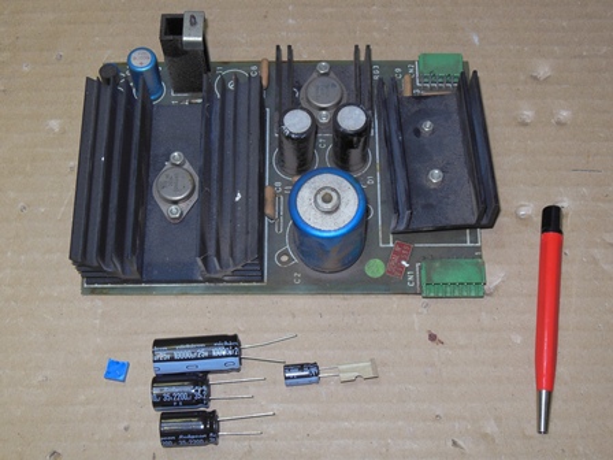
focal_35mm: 50
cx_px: 306
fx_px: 885
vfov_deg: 29.1
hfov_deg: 38.2
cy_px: 230
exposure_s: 1/60
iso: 125
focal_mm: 8.9
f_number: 4
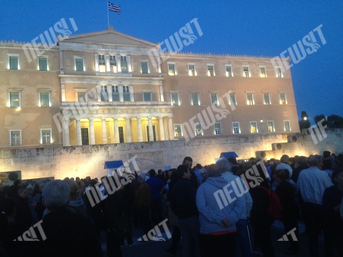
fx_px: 327
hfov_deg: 55.4
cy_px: 128
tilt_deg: +8.3
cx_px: 172
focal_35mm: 33
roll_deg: +4.6
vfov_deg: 42.9
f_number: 2.4
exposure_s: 1/20
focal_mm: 4.12
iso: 320
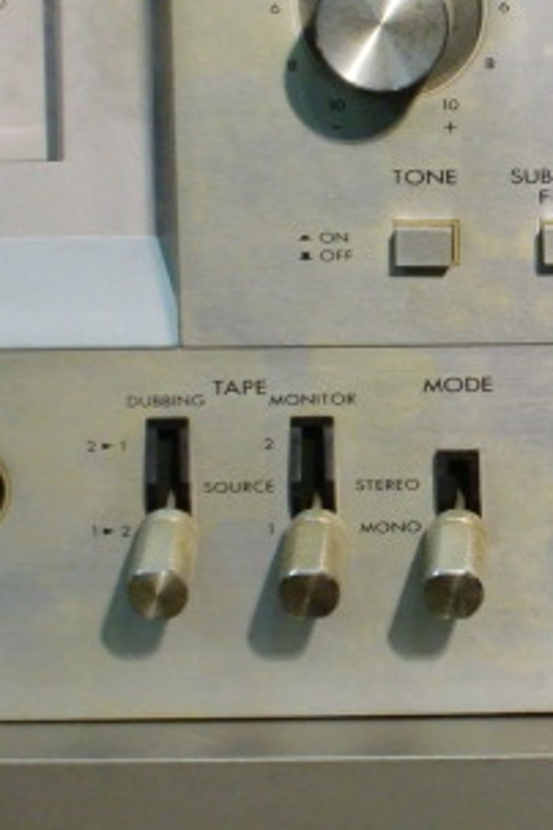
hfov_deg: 6.6
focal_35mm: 204
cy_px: 288
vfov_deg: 10.1
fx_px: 4700
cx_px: 854
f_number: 5.2
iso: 400
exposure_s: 1/60
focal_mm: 16.5
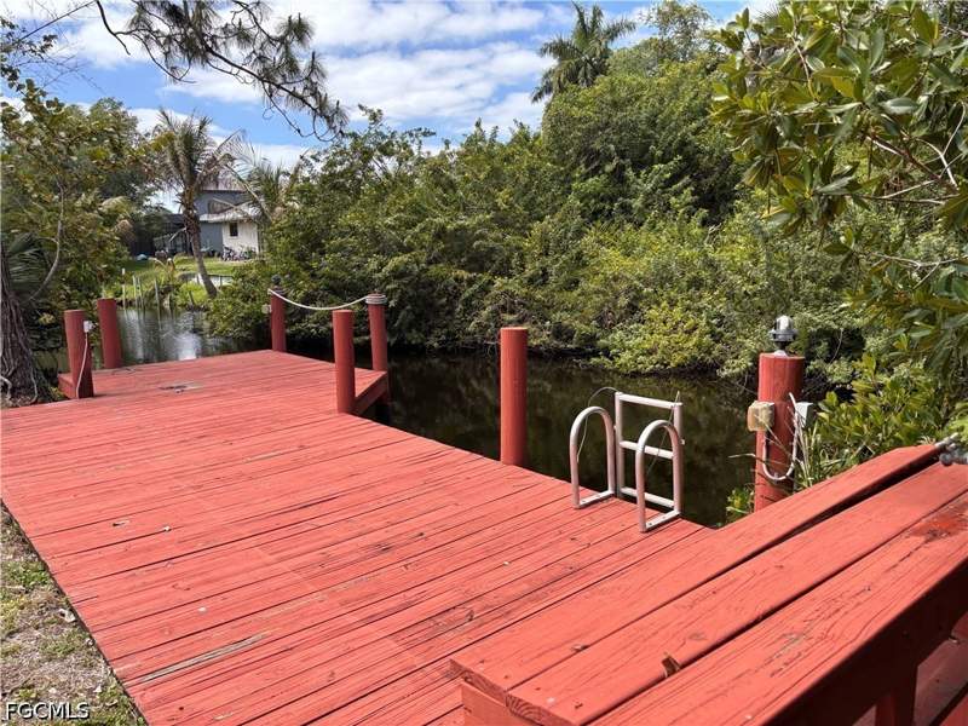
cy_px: 363
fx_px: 727
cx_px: 484
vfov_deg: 53.1
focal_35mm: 26
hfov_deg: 67.3
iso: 50
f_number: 1.6
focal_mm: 5.96
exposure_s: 1/1092
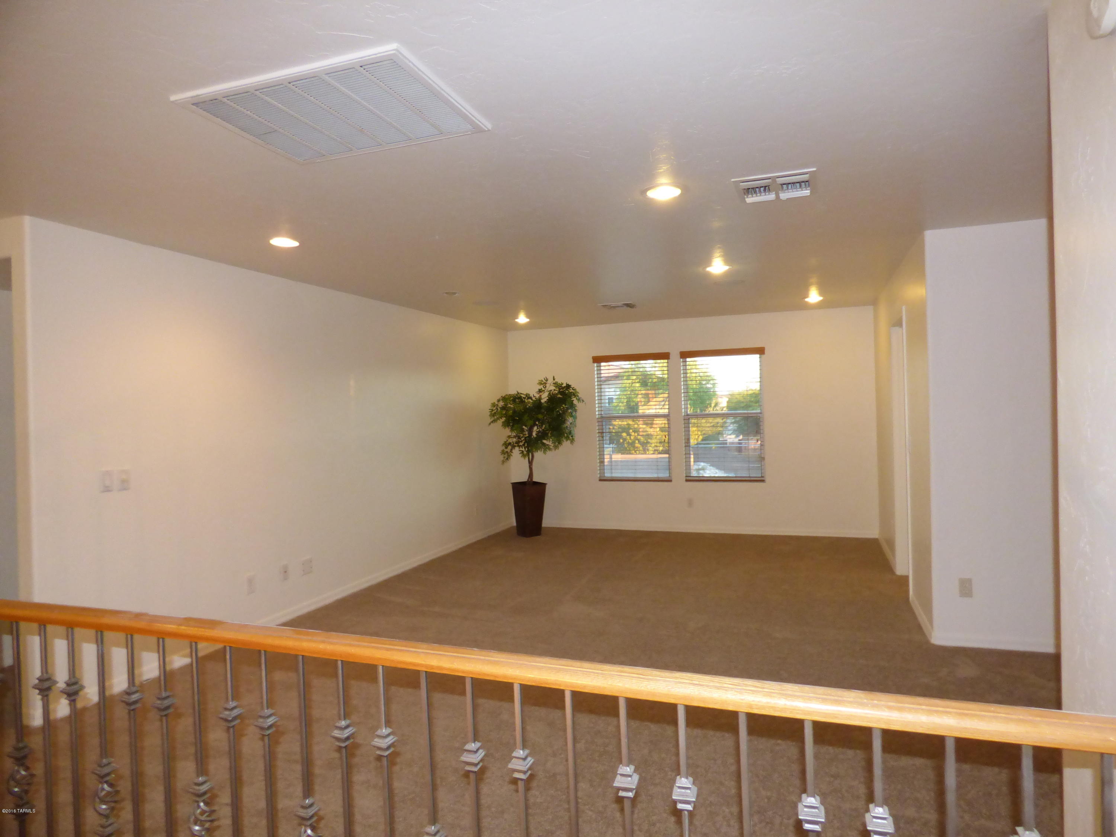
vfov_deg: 66.0
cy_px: 418
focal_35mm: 20
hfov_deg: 81.7
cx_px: 558
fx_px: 645
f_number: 3.5
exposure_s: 1/60
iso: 500
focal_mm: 3.58
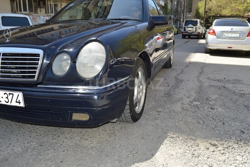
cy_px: 84
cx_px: 125
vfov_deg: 47.9
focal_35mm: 27
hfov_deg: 67.4
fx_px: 187
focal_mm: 18
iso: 100
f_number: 5.6
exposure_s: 1/200
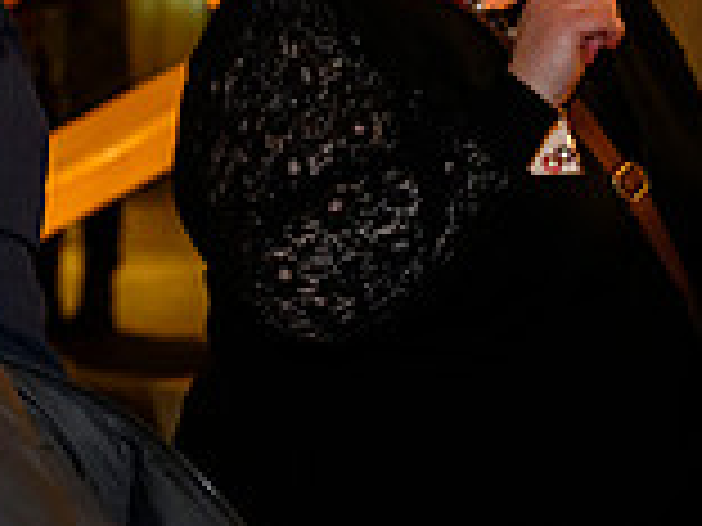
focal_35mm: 175
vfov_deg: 8.5
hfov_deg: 10.6
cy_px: 97
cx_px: -598
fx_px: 3549
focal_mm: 49
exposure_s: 1/125
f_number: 4
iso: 6400
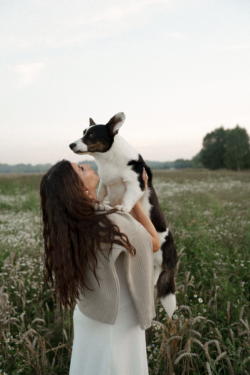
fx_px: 375
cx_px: 125
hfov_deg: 36.9
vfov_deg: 53.1
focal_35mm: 36
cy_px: 188
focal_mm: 36
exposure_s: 1/320
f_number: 2.8
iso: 400
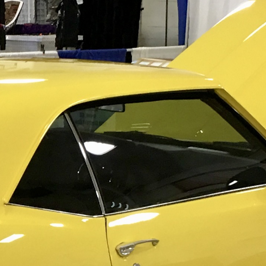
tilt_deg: -9.4
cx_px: -120
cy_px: 241
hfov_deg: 11.6
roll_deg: -0.8
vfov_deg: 12.0
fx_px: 1261
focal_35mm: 145
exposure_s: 1/15
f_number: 2.2
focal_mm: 4.15
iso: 50
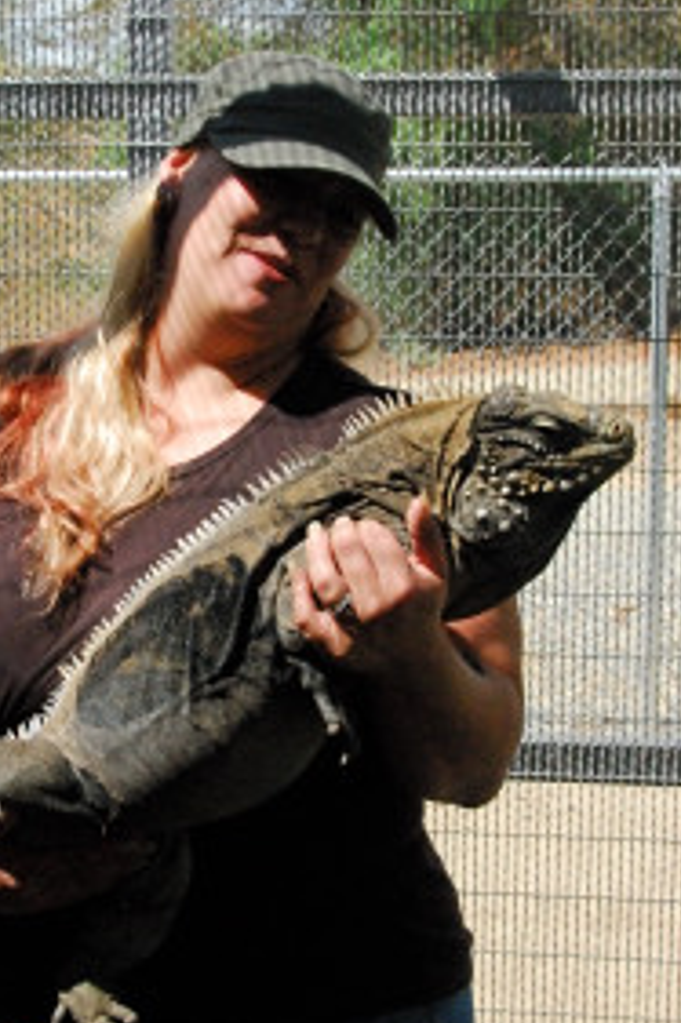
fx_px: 2187
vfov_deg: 26.3
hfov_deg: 17.6
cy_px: 535
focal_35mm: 77
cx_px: 220
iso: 1600
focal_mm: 24
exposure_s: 1/2000
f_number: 8
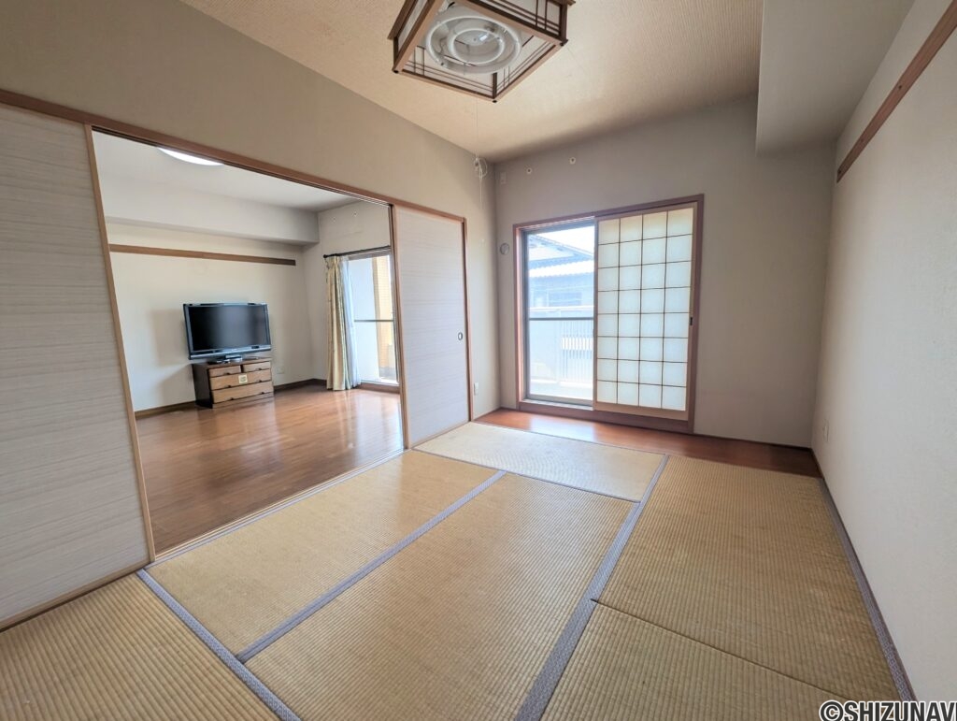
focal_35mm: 13
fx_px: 360
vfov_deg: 90.1
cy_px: 360
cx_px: 478
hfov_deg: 106.1
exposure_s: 1/90.1
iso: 63
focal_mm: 1.95
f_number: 2.2
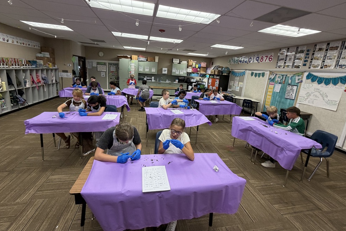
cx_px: 168
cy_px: 100
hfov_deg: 100.4
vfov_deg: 77.0
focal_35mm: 15
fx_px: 144
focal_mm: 2.22
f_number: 2.2
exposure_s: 1/60
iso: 250
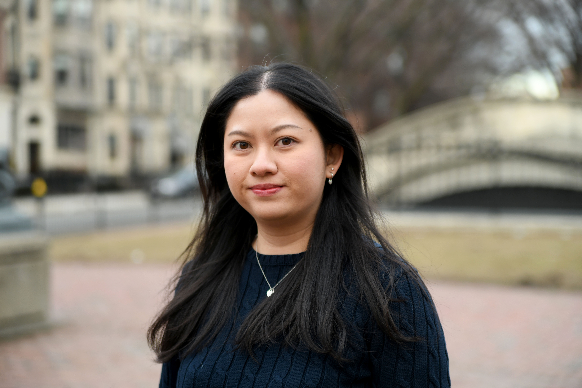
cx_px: 291
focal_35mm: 75
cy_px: 194
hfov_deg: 27.0
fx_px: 1212
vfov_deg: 18.2
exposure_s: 1/160
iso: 400
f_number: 2.8
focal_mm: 75
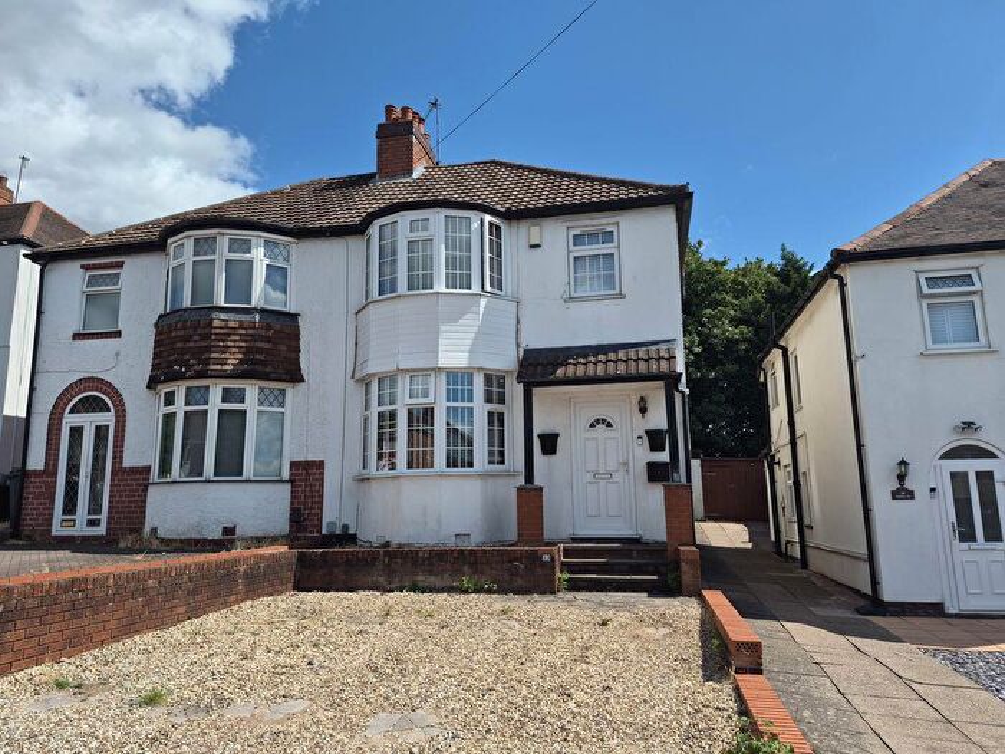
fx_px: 668
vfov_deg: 58.9
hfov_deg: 73.9
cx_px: 502
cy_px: 377
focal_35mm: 23
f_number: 1.8
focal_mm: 5.4
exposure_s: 1/6960
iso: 80
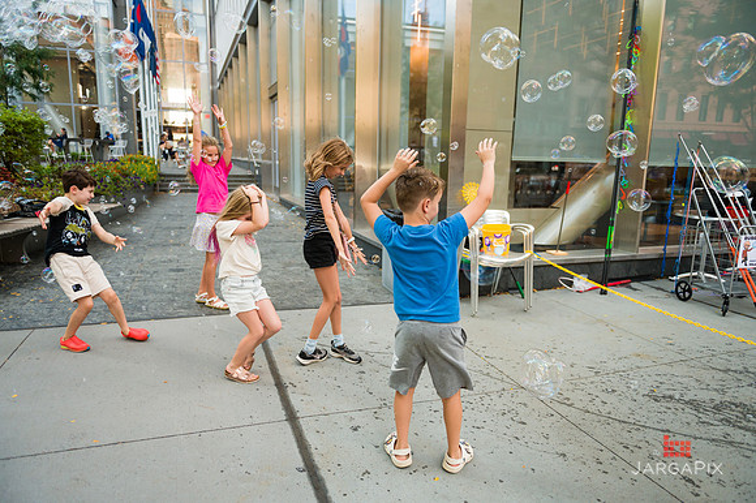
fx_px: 504
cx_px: 378
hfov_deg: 73.8
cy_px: 252
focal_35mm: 24
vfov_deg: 53.1
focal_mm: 24
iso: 800
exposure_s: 1/1600
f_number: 3.2
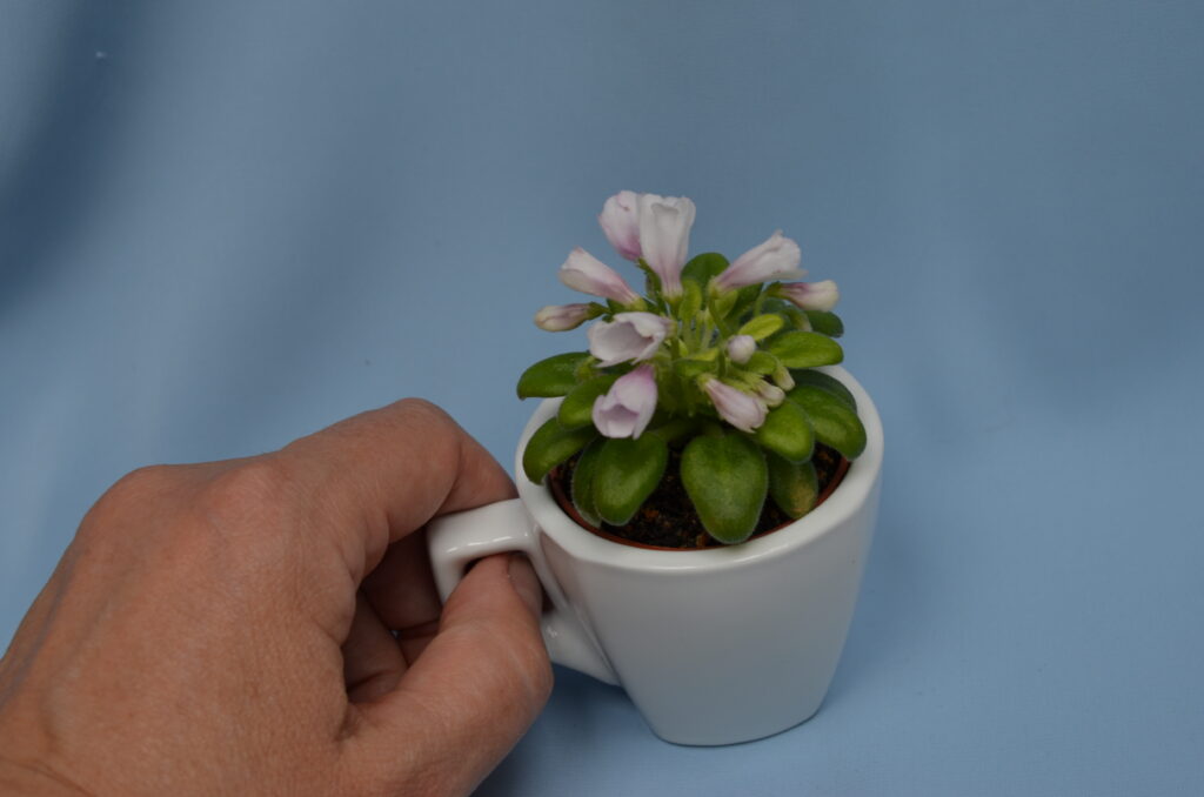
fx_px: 2002
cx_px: 602
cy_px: 398
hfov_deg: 33.5
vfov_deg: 22.5
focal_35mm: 60
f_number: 8
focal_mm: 40
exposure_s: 1/60
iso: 200
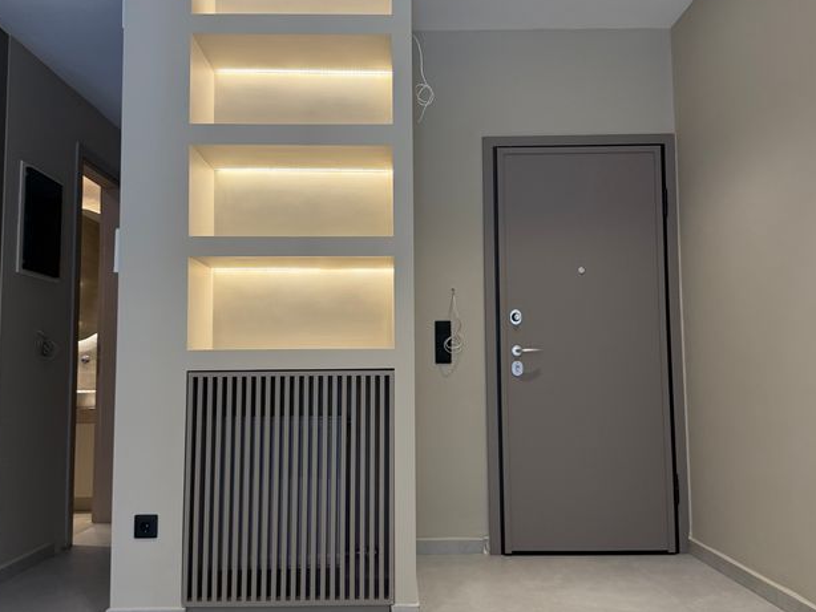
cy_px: 299
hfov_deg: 69.4
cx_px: 405
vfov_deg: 54.9
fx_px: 590
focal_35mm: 25
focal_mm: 6.76
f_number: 1.78
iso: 200
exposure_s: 1/176
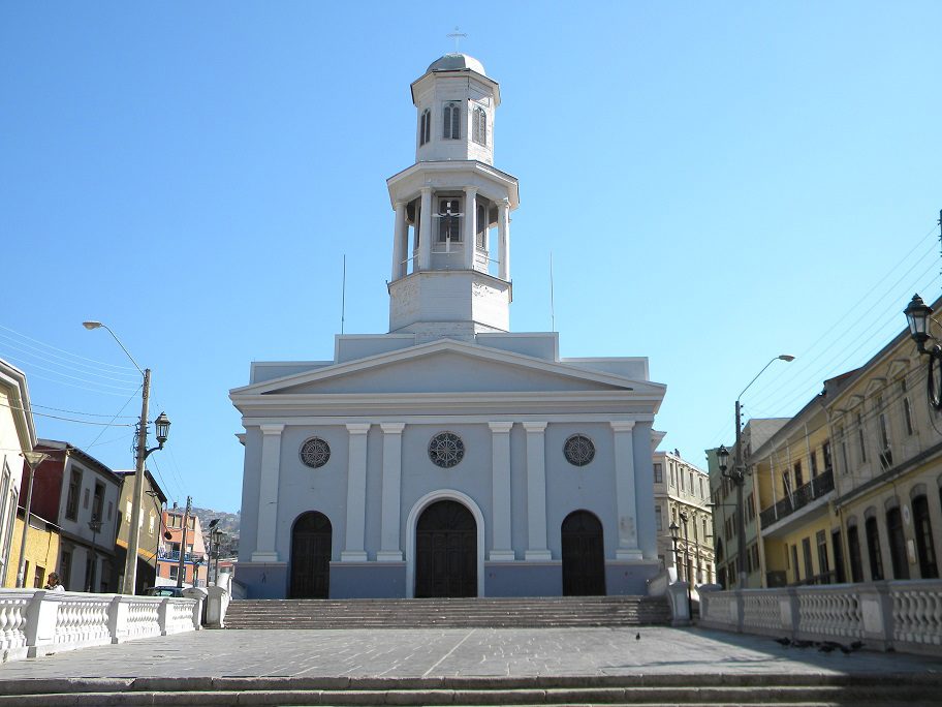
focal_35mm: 36
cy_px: 354
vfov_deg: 39.7
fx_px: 980
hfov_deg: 51.4
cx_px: 471
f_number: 3.7
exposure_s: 1/577
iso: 80
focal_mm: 6.4
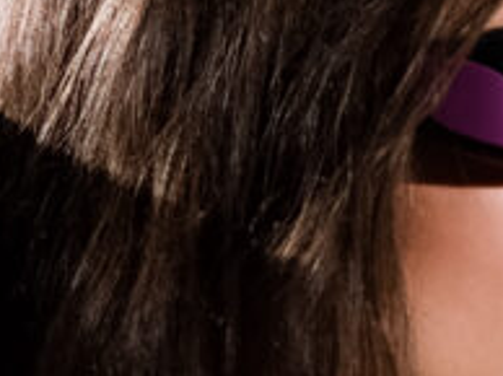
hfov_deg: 4.5
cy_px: 460
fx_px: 6270
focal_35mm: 432
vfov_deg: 3.4
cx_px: 926
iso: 500
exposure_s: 1/250
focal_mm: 85
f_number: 5
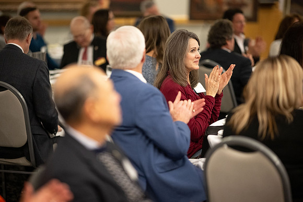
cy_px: 101
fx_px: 884
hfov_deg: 19.5
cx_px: 152
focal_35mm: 105
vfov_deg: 13.0
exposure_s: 1/400
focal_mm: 105
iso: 4000
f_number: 1.4
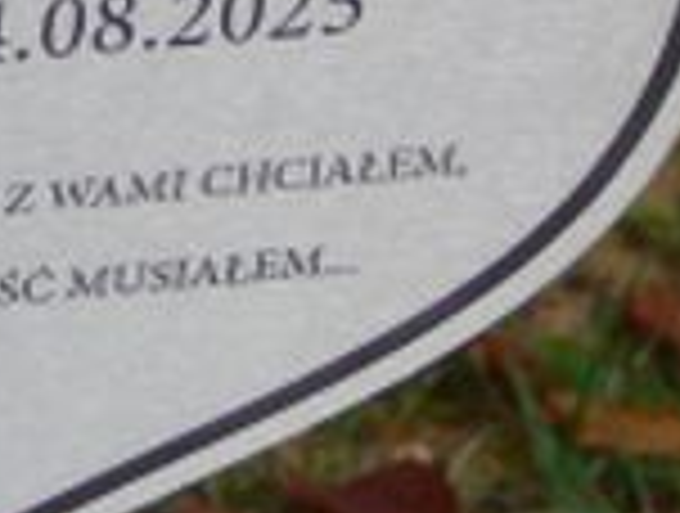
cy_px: -369
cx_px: -72
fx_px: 8743
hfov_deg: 4.4
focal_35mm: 444
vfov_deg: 3.3
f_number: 3.9
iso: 80
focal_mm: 15.6
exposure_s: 1/400
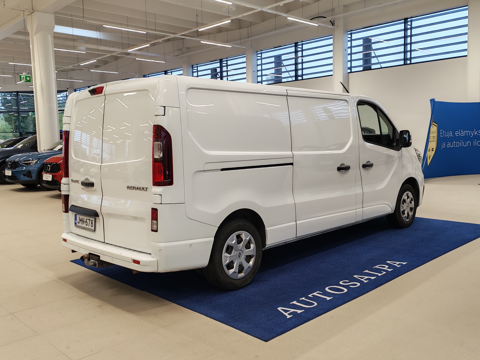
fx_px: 471
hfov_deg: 54.0
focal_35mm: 34
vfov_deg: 41.8
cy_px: 180
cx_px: 240
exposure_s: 1/100
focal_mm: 6.12
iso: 200
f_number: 1.9
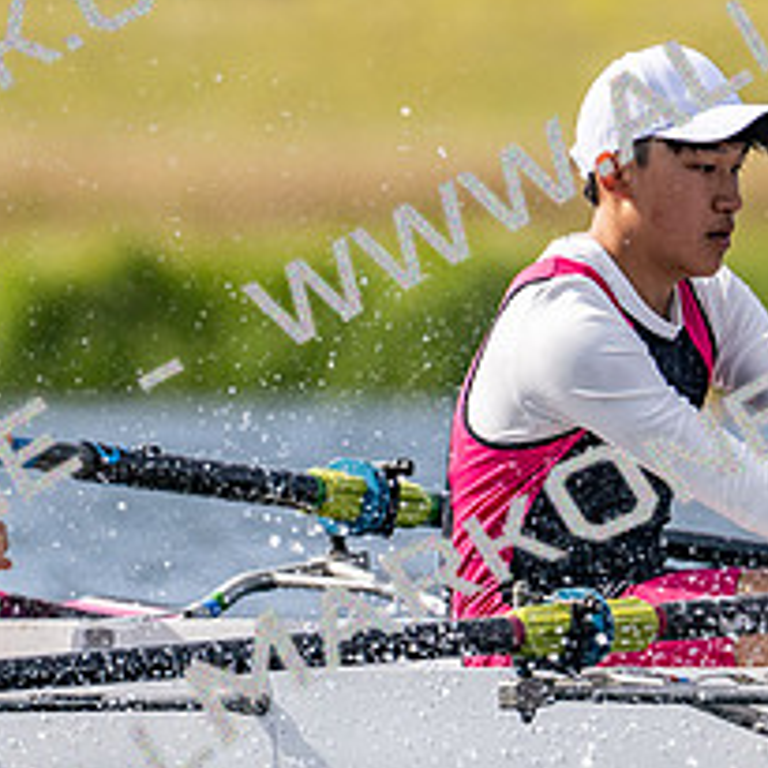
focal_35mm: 1445
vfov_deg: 1.2
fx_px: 36271
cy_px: 356
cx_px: 704
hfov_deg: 1.2
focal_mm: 400
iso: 200
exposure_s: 1/2500
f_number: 4.5
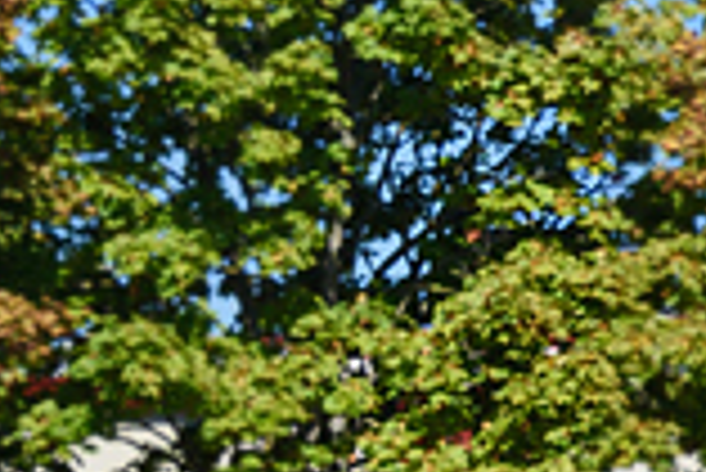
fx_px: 7204
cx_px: 1947
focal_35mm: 367
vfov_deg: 3.7
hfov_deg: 5.3
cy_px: 966
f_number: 8
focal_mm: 32
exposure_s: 1/250
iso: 100
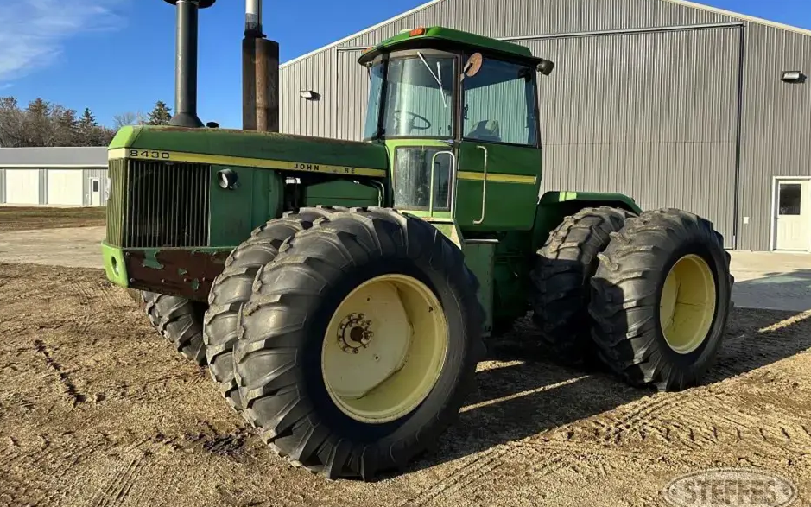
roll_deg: +0.4
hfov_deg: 70.4
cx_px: 402
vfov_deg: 47.5
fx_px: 575
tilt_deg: +0.4
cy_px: 216
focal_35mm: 26
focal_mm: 6.86
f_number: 1.78
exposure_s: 1/2155
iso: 80
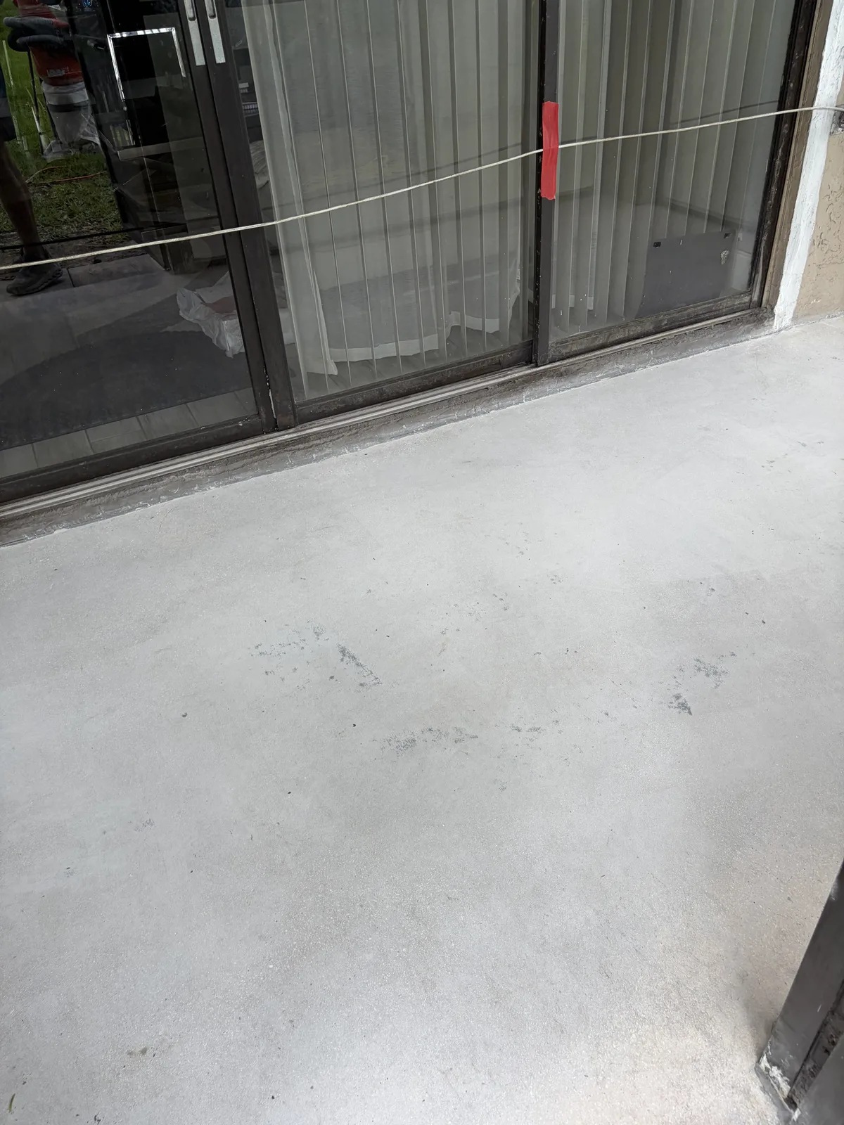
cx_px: 422
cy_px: 562
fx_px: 845
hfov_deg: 53.1
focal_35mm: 26
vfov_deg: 67.3
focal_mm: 5.96
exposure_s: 1/122
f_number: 1.6
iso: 32
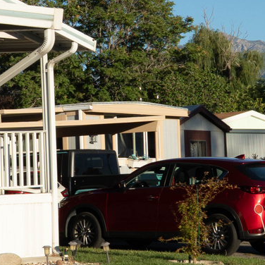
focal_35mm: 125
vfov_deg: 14.0
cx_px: -245
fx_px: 1083
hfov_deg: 12.5
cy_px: 145
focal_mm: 18
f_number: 8
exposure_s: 1/50
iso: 160
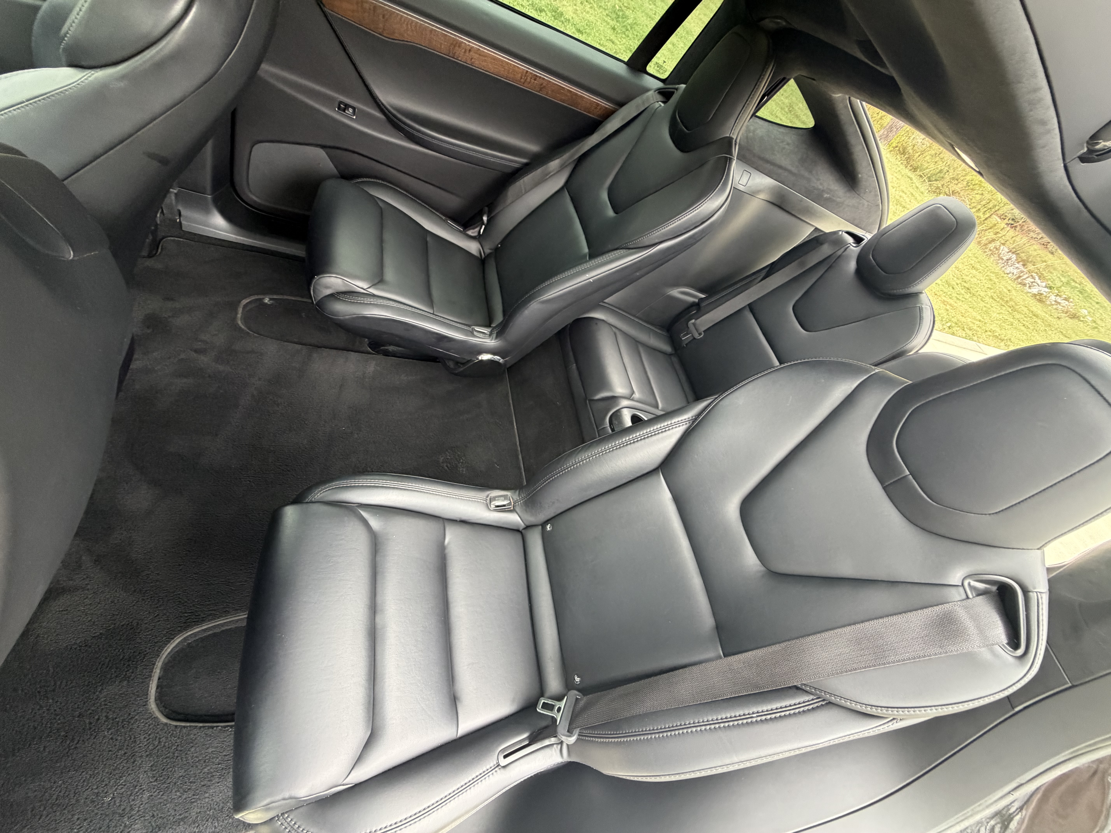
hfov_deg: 102.1
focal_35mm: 14
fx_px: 449
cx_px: 556
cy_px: 416
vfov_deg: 85.7
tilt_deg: -48.4
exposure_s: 1/65
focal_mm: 2.22
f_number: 2.2
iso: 320
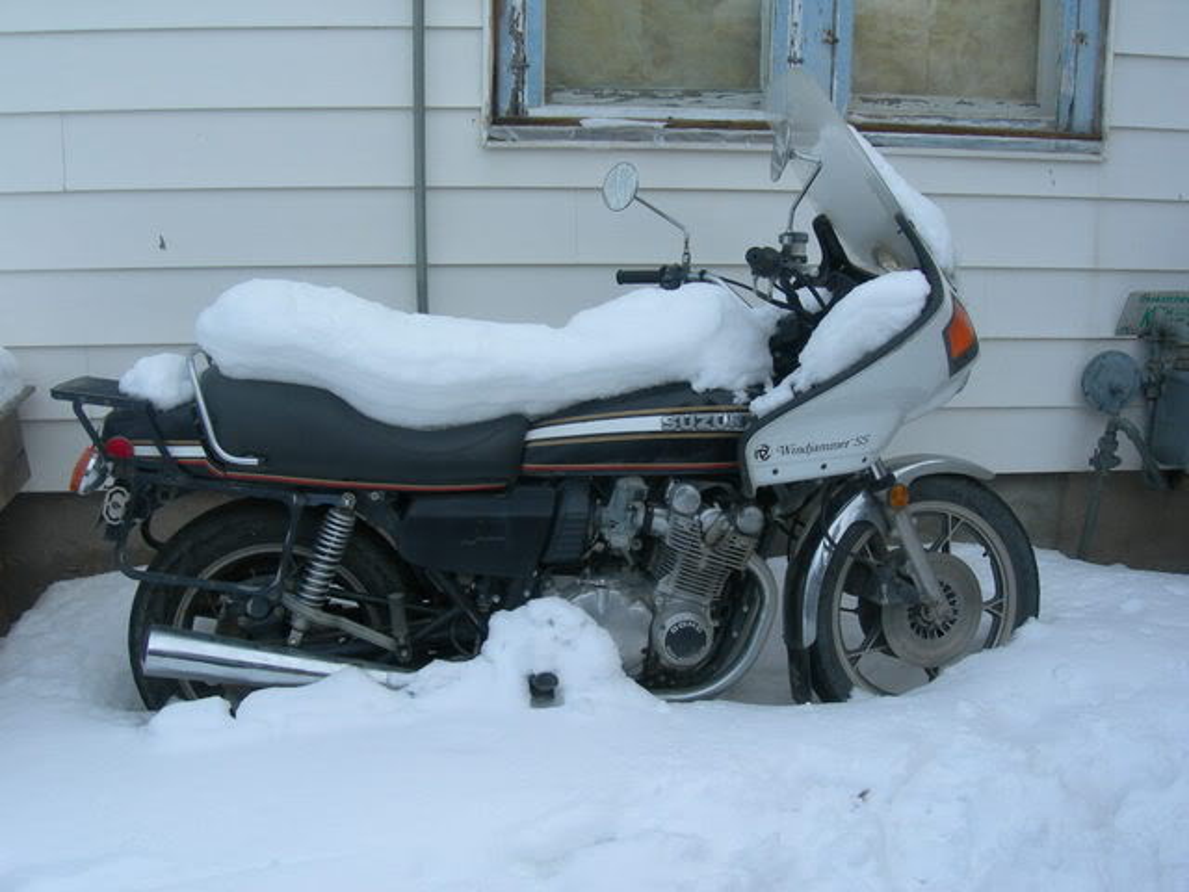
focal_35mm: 38
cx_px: 594
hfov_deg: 49.0
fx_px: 1305
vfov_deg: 37.7
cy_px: 446
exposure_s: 1/348
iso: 50
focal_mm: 7.8
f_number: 4.8
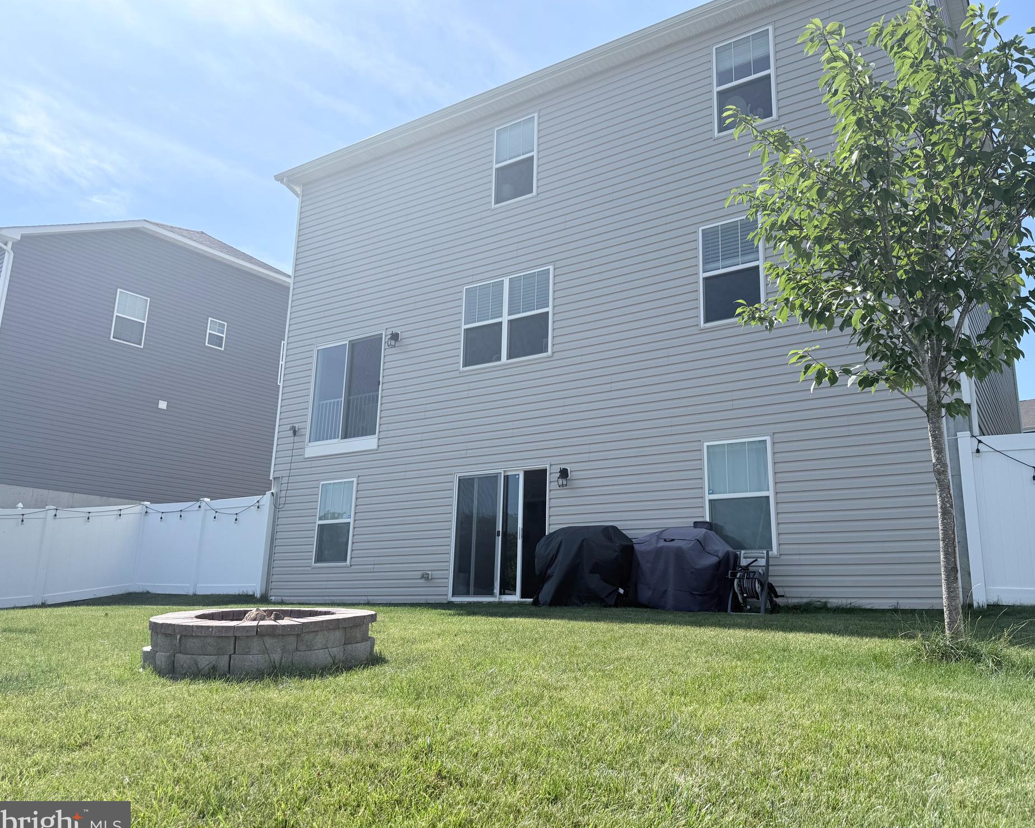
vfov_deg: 54.9
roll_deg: -1.4
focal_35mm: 26
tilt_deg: +13.3
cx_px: 565
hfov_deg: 65.9
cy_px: 416
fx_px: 796
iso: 100
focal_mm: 6.76
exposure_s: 1/4975
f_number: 1.78
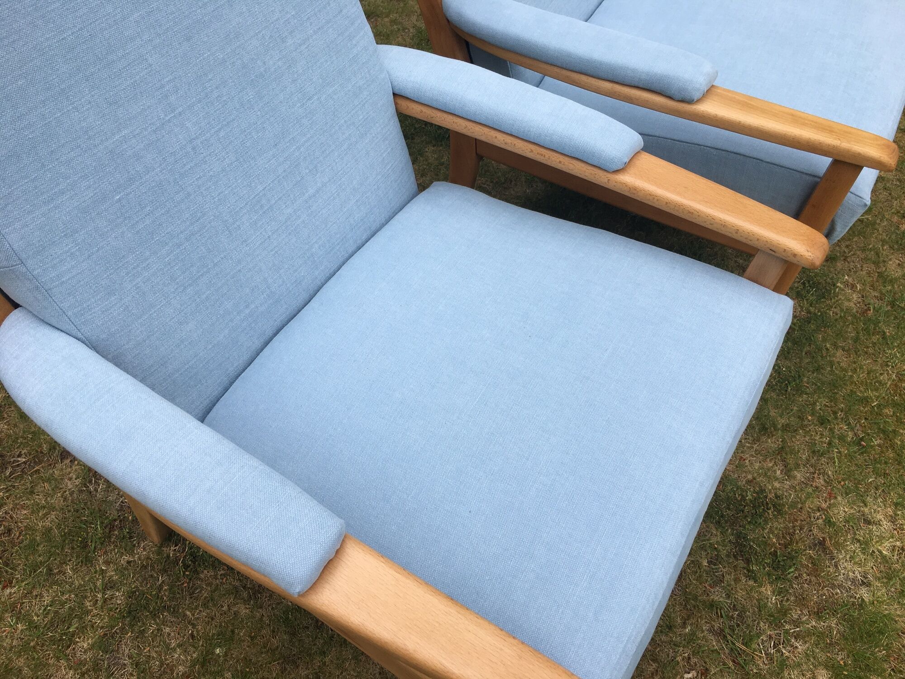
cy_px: 340
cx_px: 452
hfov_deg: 61.7
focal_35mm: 29
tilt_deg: -52.9
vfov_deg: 48.2
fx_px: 758
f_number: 2.2
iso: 25
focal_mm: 4.15
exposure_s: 1/484
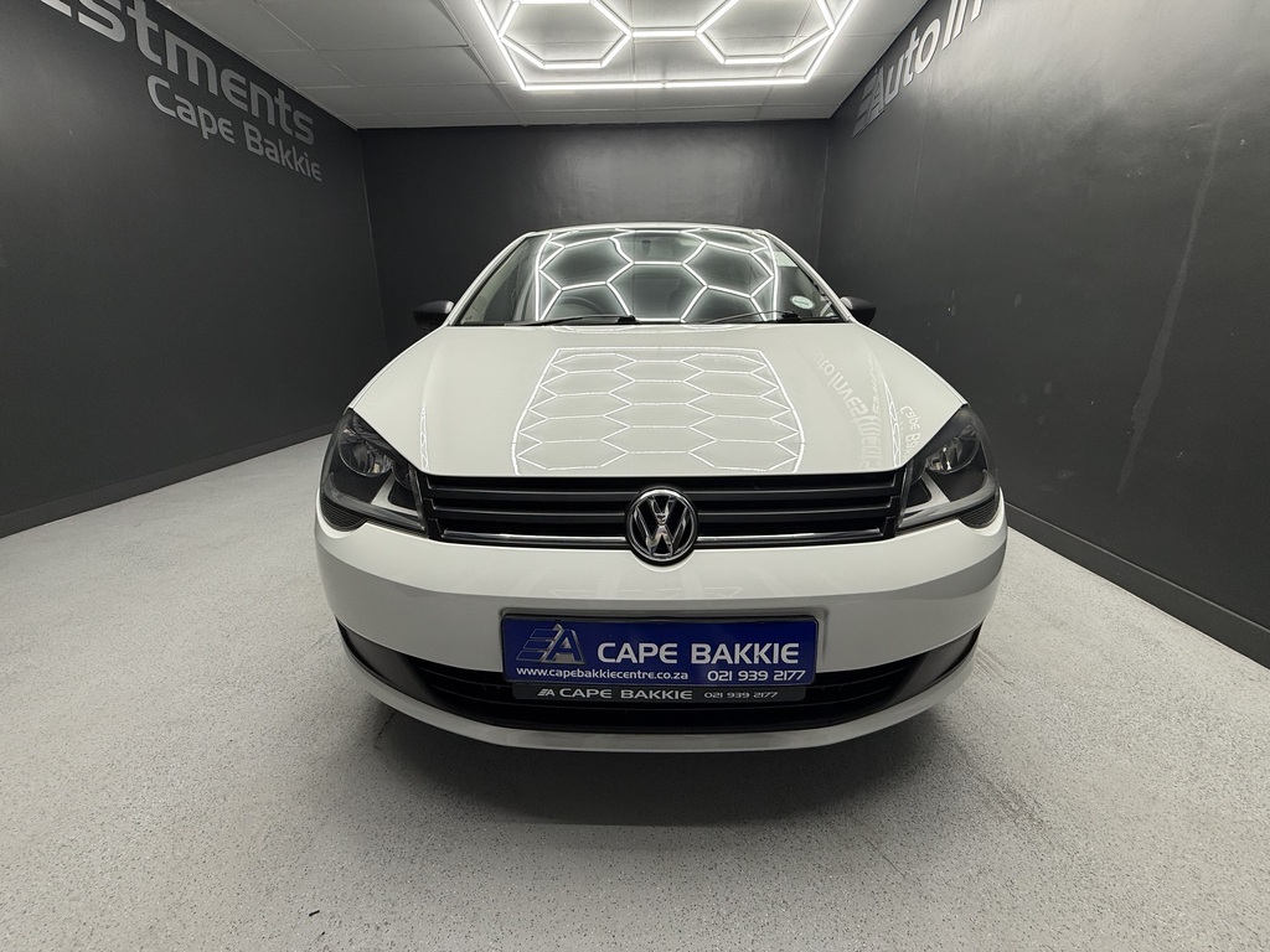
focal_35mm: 14
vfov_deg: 85.7
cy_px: 476
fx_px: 514
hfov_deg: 102.1
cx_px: 635
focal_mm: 2.22
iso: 64
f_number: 2.2
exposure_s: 1/100
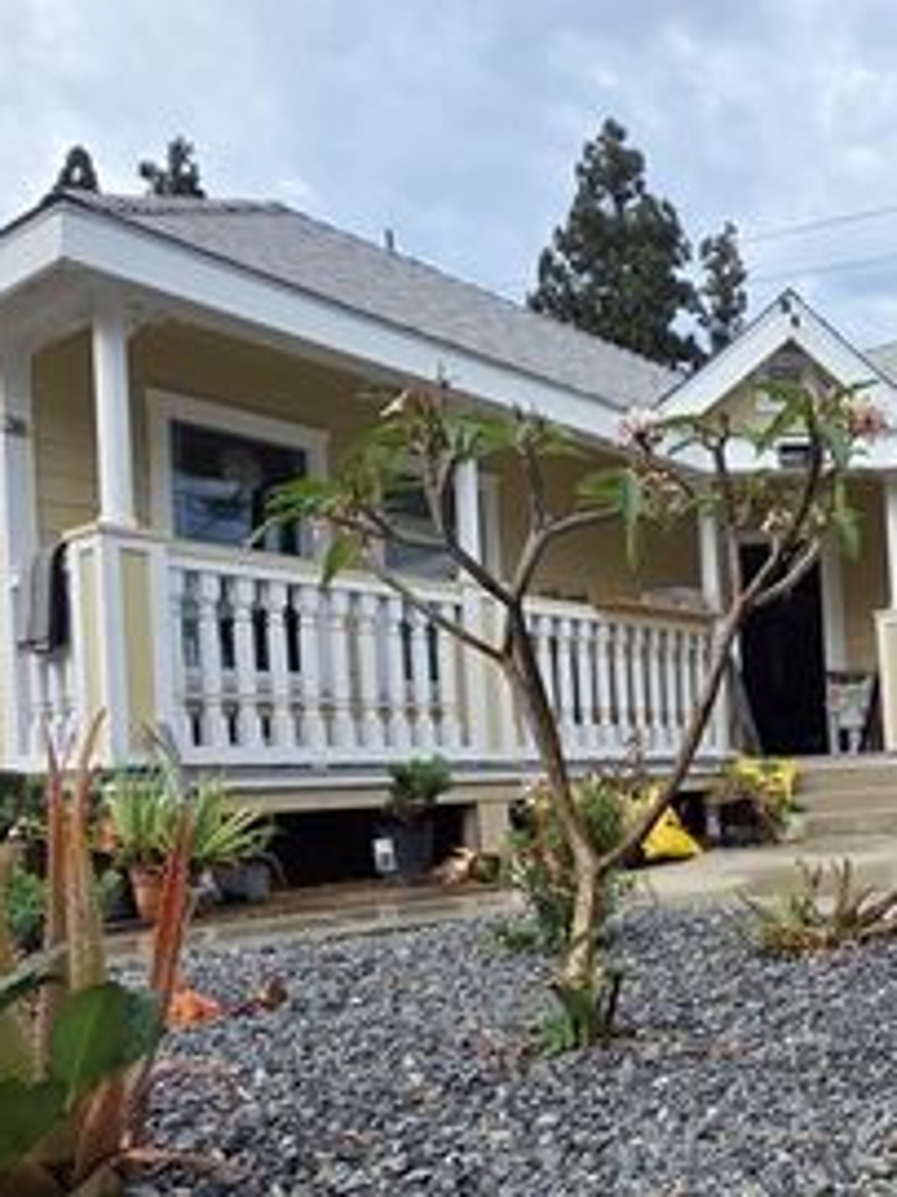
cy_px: 766
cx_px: 875
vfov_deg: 56.0
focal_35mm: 32
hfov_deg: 39.5
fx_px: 1106
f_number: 1.9
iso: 40
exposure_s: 1/1002
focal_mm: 2.2
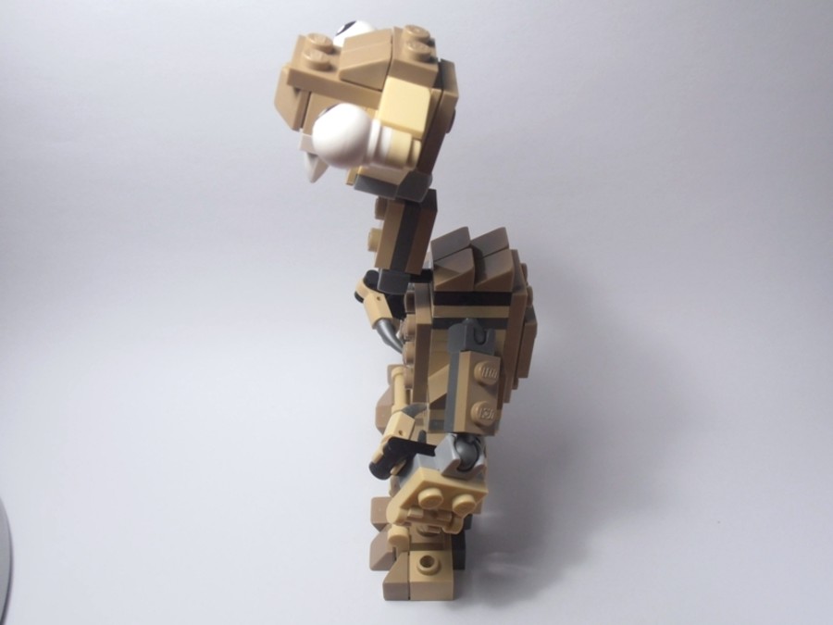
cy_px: 312
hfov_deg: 50.1
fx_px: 890
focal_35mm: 37
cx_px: 416
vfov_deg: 38.7
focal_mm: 6.61
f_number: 3.9
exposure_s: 1/50
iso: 80
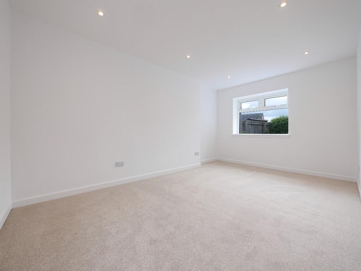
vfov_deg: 85.7
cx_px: 180
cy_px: 136
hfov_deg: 102.1
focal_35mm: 14
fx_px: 146
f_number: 4
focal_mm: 7
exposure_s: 1/60
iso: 200
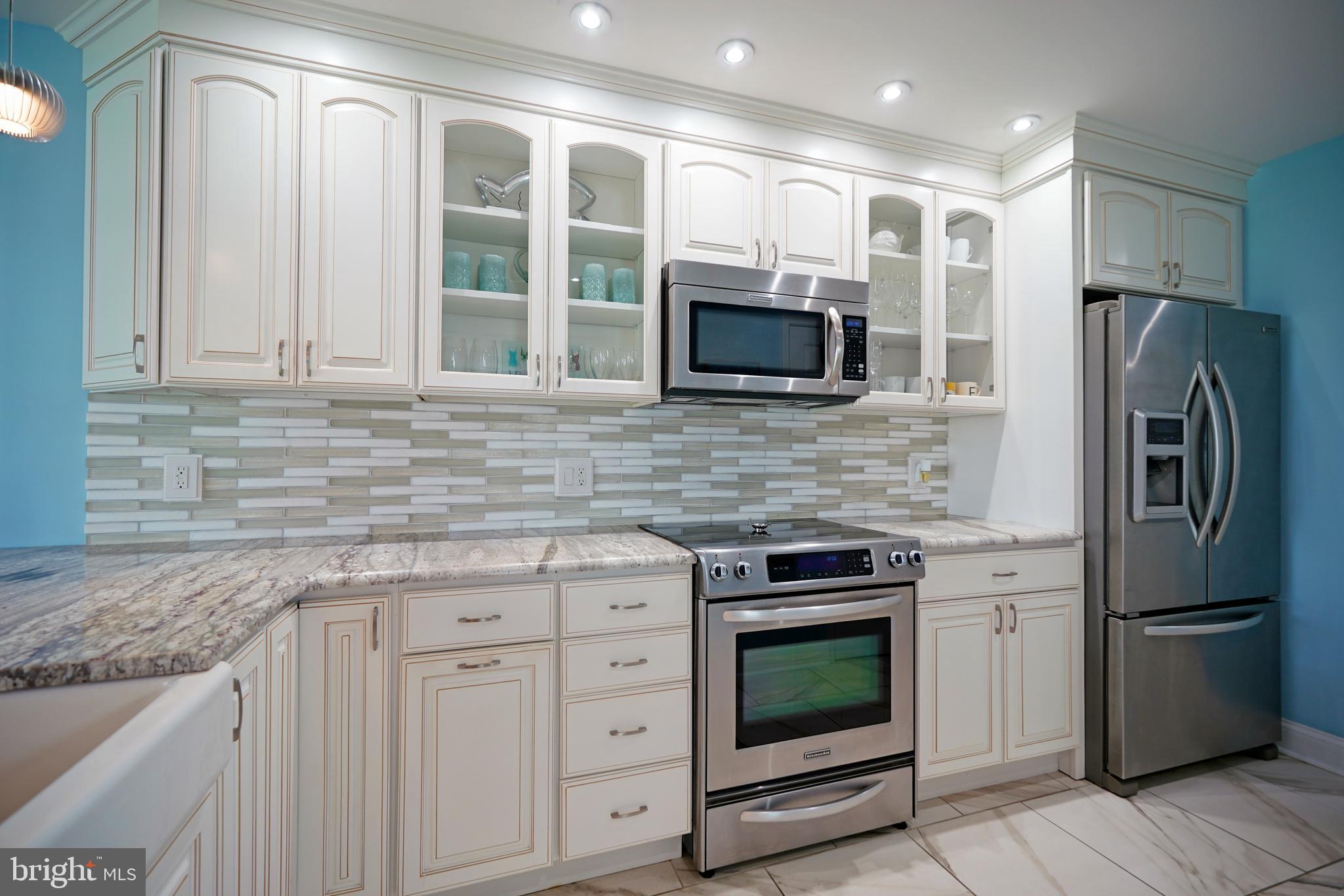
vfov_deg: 77.3
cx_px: 672
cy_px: 448
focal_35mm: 15
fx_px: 560
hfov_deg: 100.4
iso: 160
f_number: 2.8
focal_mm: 10
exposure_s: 1/30
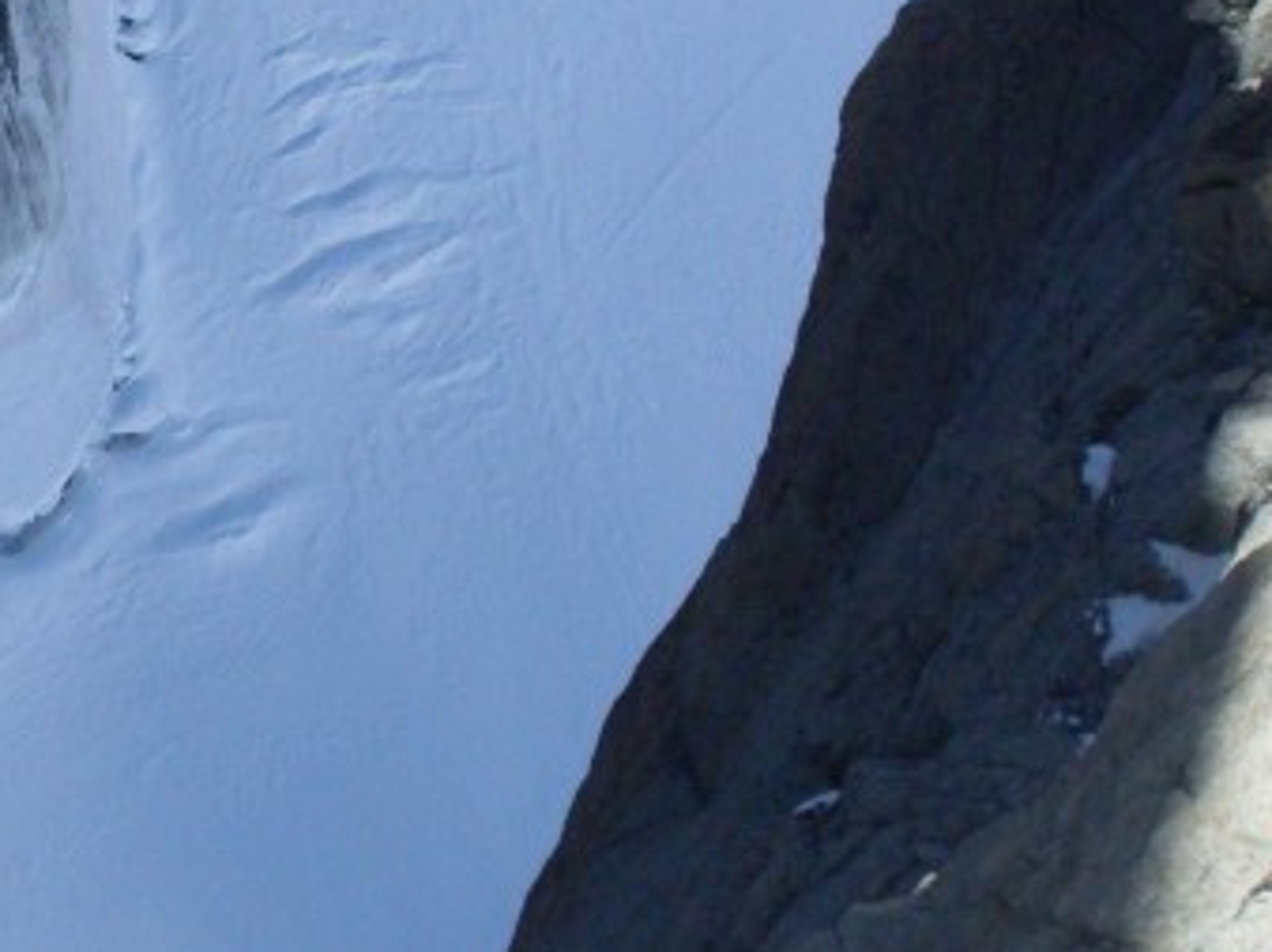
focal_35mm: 90
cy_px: 809
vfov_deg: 16.2
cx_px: -15
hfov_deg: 21.0
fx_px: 3305
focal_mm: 6.3
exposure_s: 1/250
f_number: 8.4
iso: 100
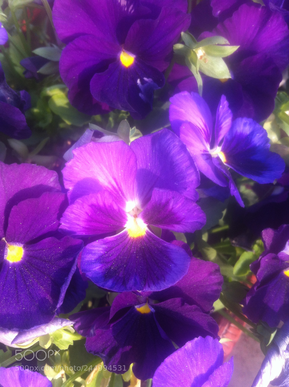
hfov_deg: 40.6
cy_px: 194
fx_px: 391
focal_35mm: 35
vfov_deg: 52.7
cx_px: 144
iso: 80
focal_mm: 3.85
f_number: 2.8
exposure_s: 1/149
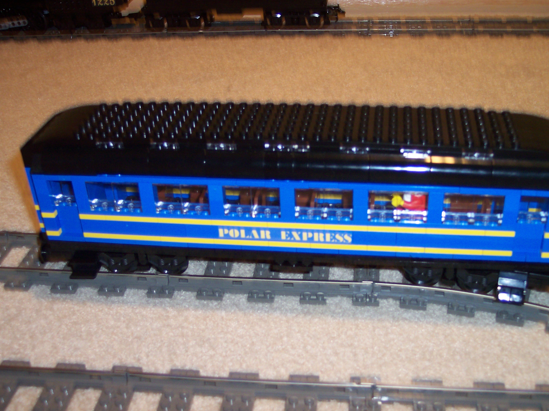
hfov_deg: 43.8
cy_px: 225
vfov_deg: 33.5
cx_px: 293
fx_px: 682
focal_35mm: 43
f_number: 2.8
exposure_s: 1/30
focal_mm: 8
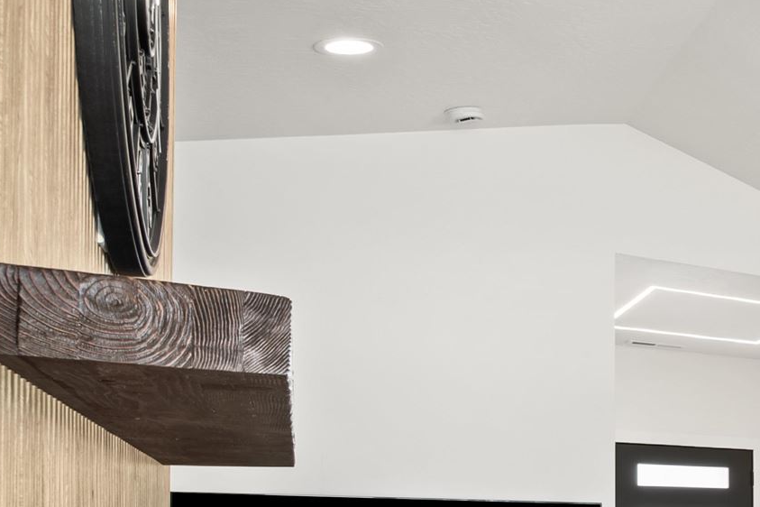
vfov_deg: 24.9
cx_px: 1373
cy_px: 539
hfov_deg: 22.2
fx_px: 1077
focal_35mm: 51
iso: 100
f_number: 8
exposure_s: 2
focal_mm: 14
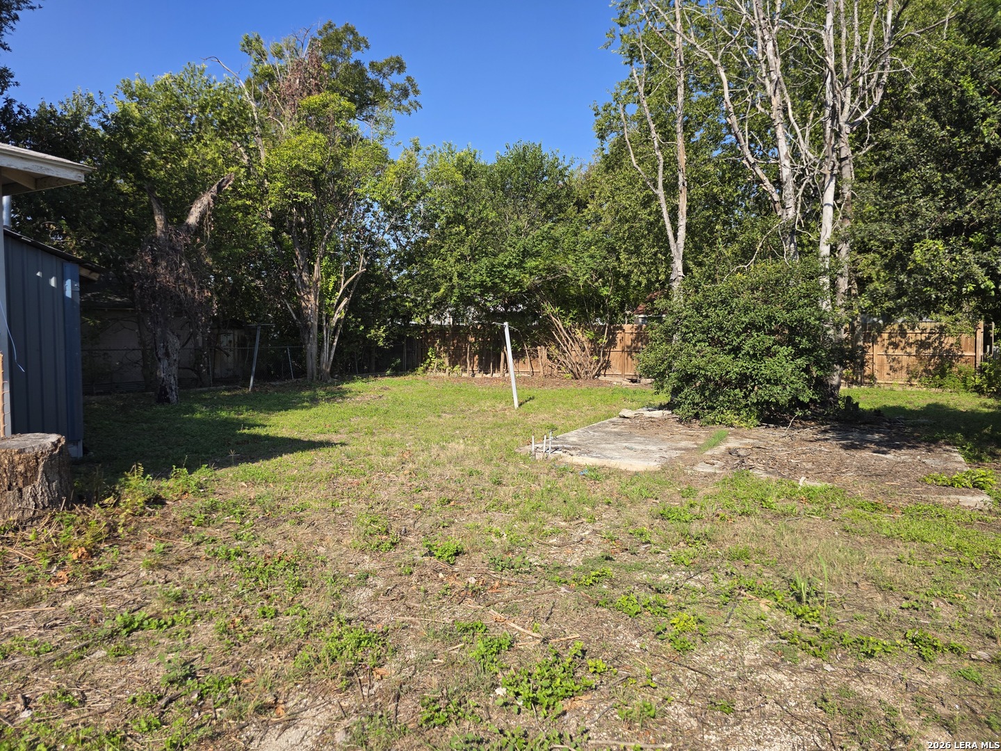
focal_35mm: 23
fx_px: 665
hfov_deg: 73.9
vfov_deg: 58.9
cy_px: 376
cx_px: 500
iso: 80
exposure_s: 1/3972
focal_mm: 6.3
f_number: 1.7
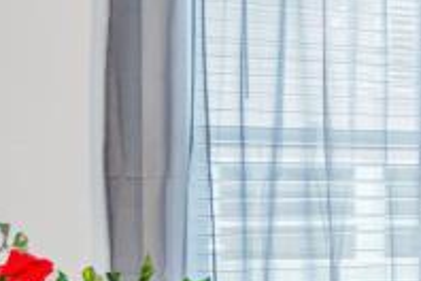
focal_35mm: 121
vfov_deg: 11.3
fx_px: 1415
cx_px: 1282
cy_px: 196
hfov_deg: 10.9
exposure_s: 1/13
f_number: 4
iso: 64
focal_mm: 16
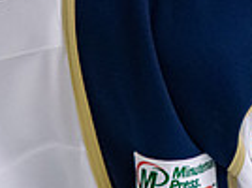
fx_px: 9774
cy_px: -139
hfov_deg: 1.5
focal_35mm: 1345
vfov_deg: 1.1
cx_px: 234
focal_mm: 200
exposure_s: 1/800
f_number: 3.2
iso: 2000
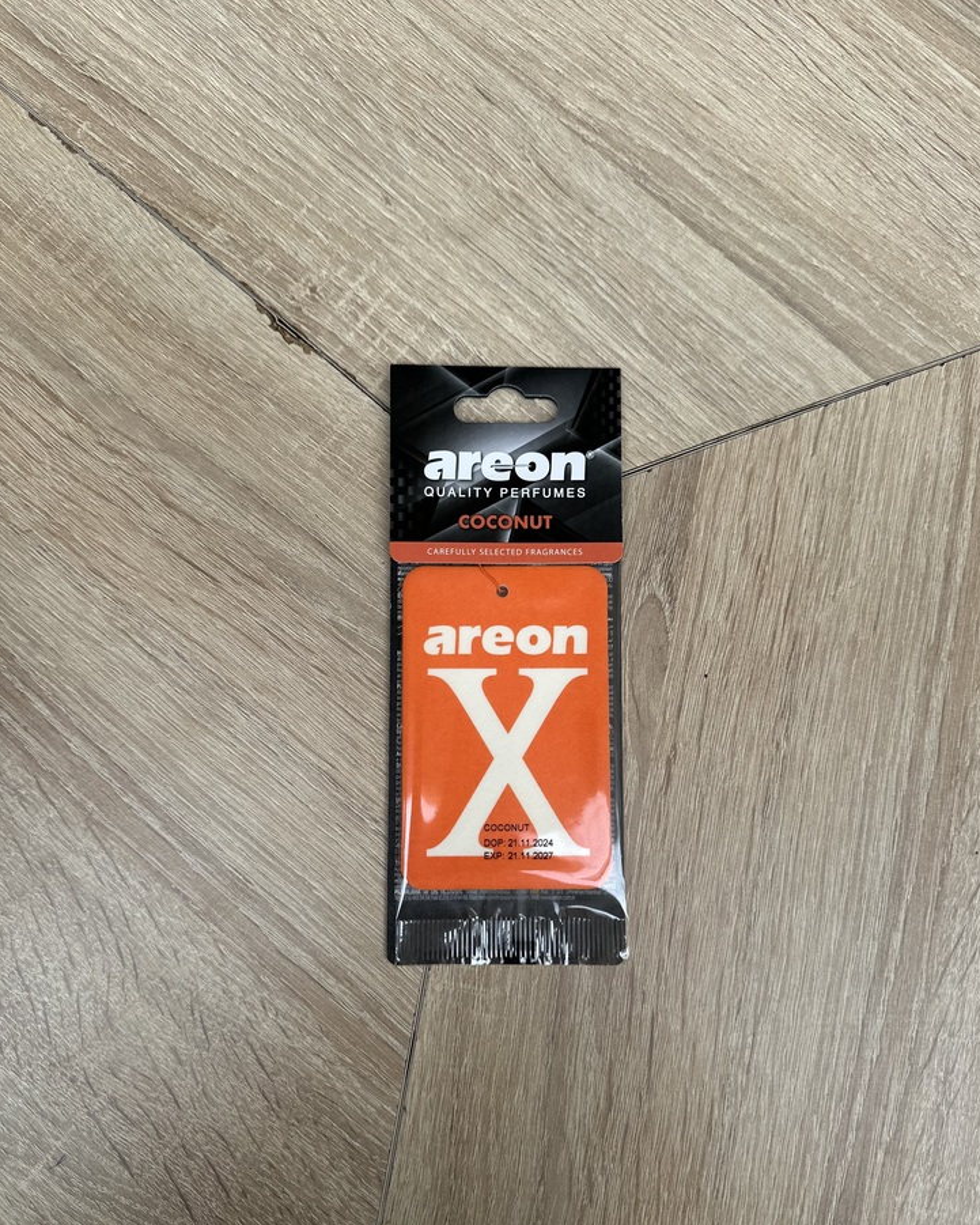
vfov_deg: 65.9
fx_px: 942
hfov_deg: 54.9
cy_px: 669
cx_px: 506
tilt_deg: -84.9
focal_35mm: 26
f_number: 1.78
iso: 80
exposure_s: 1/745
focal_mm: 6.86
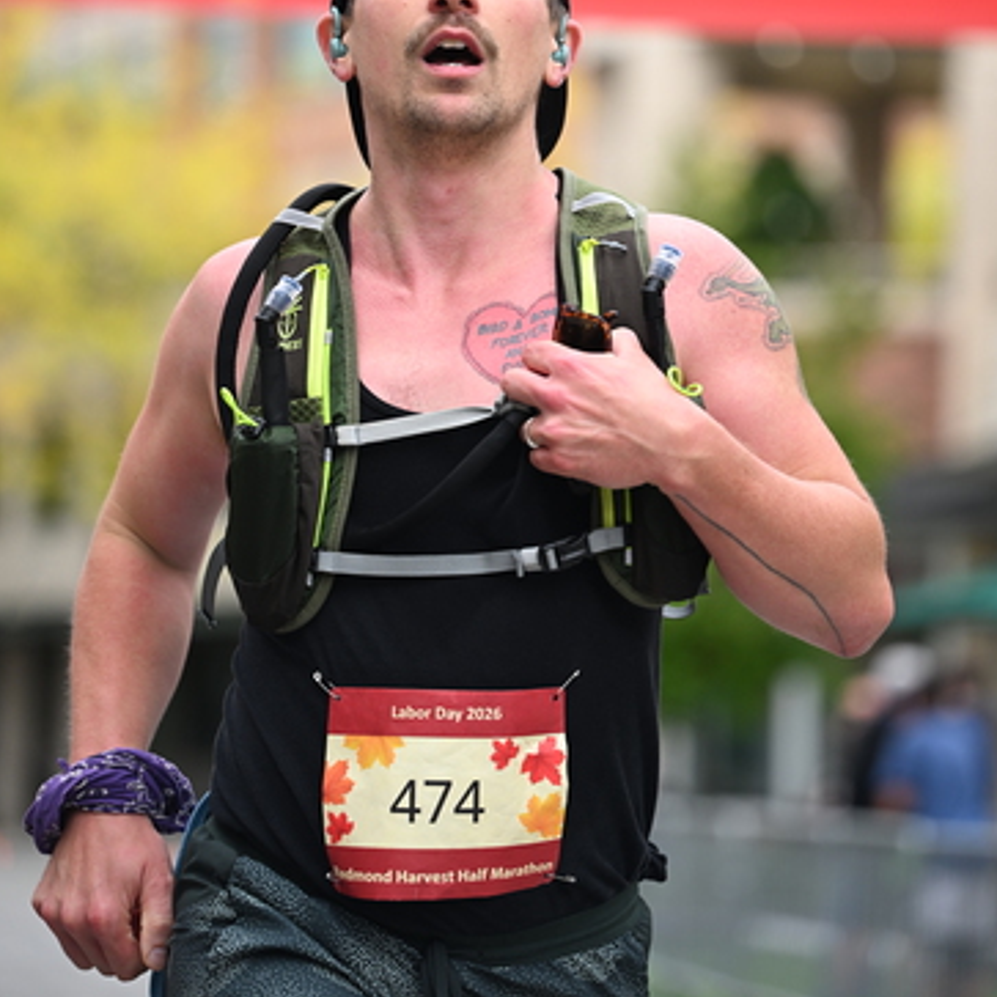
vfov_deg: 10.8
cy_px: 321
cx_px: 498
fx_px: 5246
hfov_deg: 10.9
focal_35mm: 161
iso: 640
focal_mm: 125
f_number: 2.8
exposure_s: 1/2000
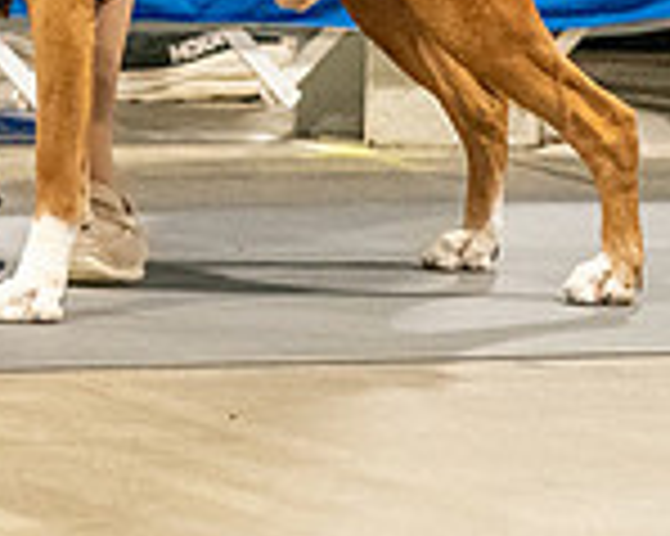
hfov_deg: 2.8
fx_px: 13535
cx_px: -25
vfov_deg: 2.3
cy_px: -392
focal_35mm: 683
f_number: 3.5
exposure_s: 1/250
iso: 6400
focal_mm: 161
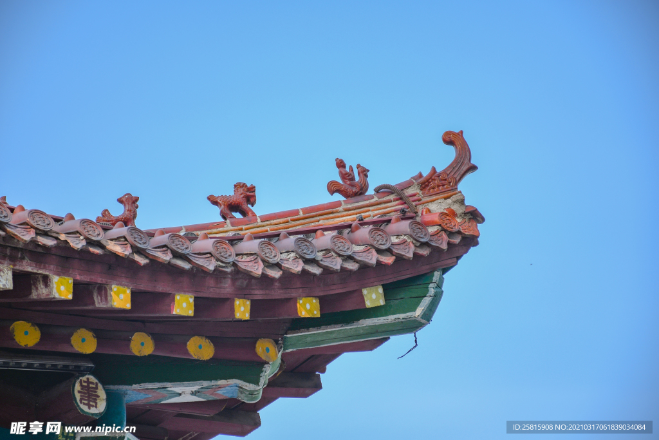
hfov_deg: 14.4
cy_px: 220
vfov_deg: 9.7
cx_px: 330
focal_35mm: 142
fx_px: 2600
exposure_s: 1/320
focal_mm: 95
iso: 100
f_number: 5.6
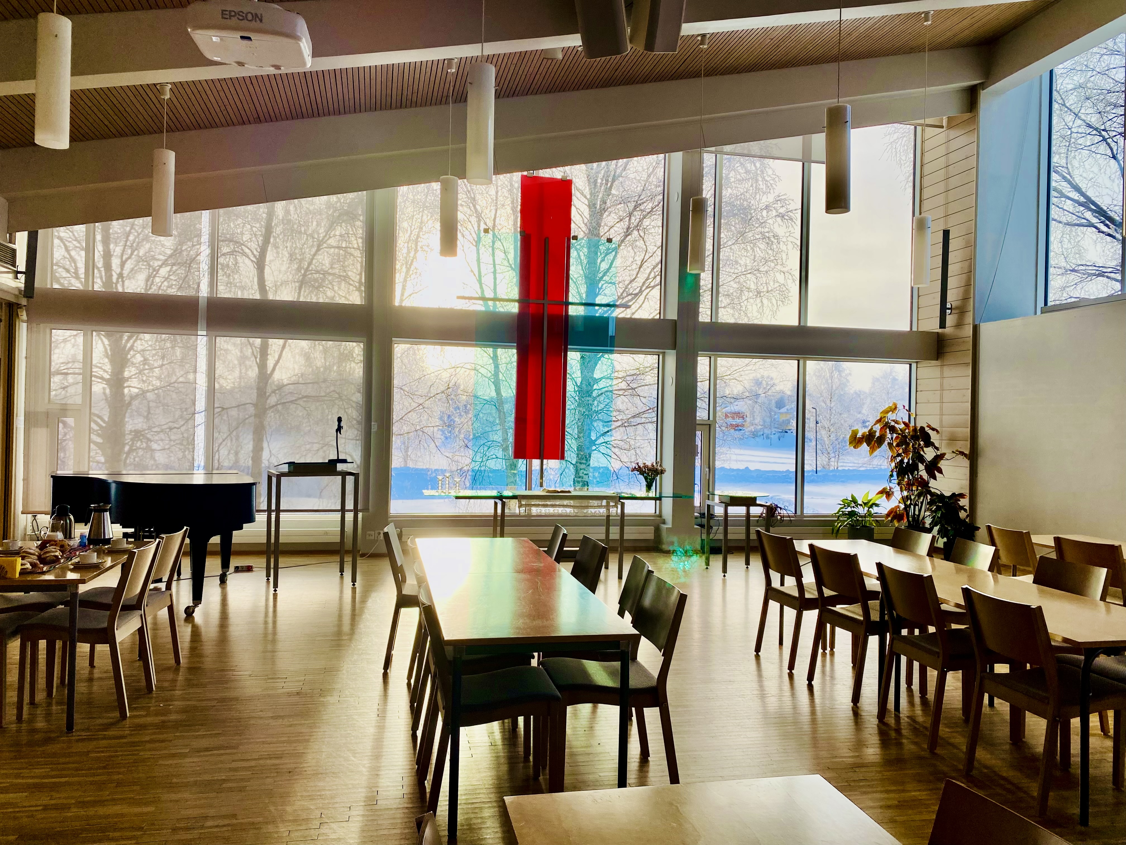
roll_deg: -1.2
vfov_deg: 53.1
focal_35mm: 26
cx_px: 563
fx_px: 846
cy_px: 422
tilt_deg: +0.0
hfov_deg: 67.3
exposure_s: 1/747
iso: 32
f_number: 1.8
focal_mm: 4.25
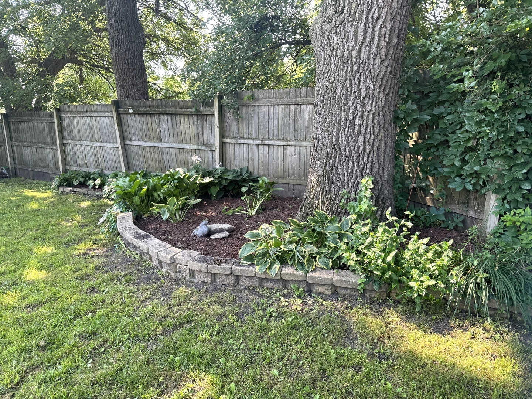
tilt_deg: -14.5
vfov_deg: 56.8
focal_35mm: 24
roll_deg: +0.0
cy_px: 200
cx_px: 266
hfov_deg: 71.6
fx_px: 369
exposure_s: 1/129
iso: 50
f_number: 1.78
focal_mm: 6.76
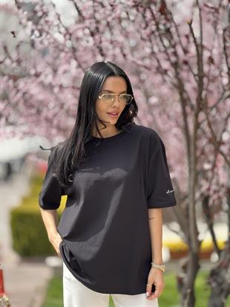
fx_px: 682
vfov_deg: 25.3
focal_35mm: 77
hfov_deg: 19.1
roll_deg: -0.5
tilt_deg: -4.7
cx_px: 115
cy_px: 154
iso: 20
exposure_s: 1/139
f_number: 2.8
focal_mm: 9
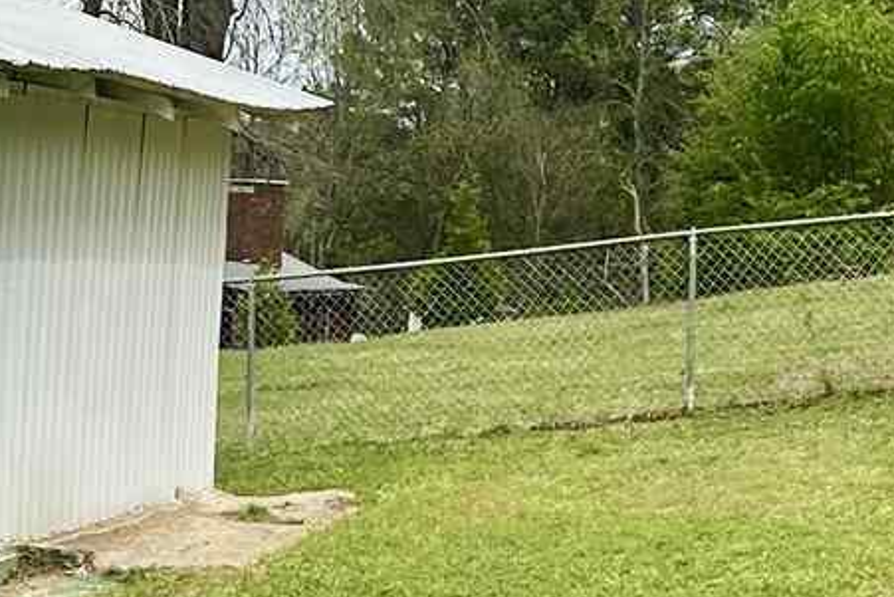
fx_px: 3428
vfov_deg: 9.9
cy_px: 534
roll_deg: -4.7
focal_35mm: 138
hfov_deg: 14.9
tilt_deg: -4.0
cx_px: 460
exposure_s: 1/2695
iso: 50
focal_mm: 5.7
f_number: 1.5
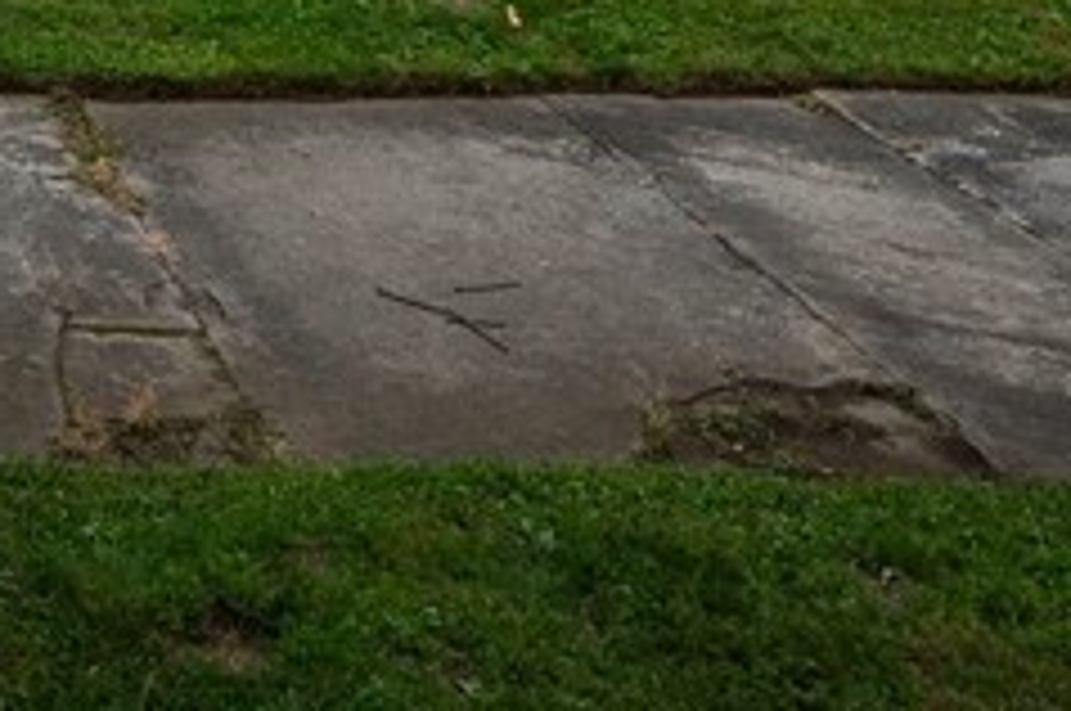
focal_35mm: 64
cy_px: -662
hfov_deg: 25.7
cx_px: -412
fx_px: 1901
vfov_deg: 16.6
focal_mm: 14
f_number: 8
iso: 250
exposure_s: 1/4
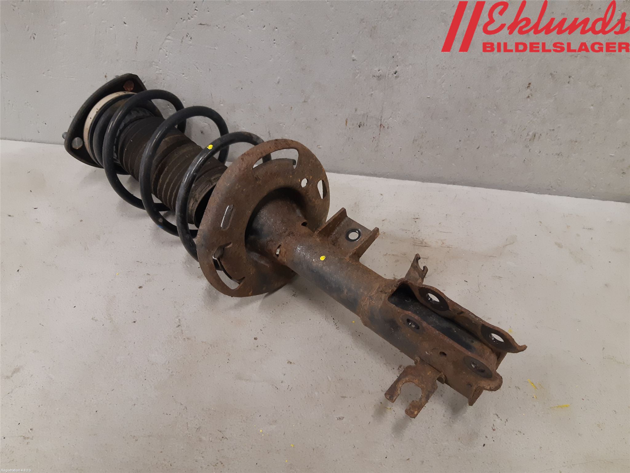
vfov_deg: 53.1
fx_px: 473
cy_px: 236
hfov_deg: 67.3
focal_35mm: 26
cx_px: 315
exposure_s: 1/50
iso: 160
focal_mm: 3.93
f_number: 1.7
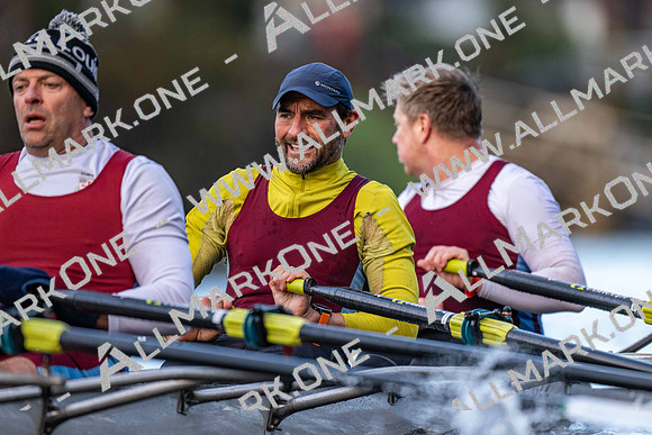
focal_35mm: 600
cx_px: 326
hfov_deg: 3.4
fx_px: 10869
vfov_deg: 2.3
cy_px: 218
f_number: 4
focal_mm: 600
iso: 2000
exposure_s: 1/2500
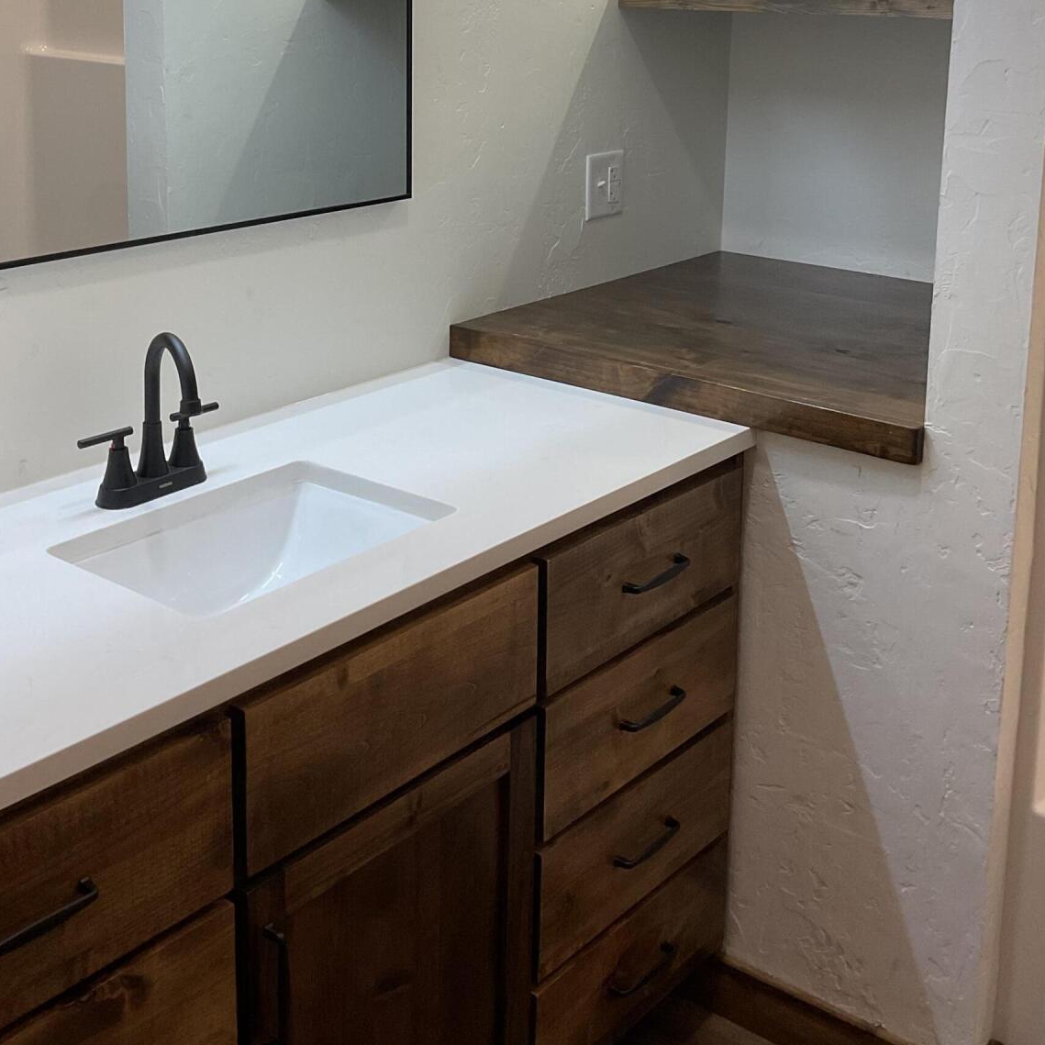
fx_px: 1537
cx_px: 443
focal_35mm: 45
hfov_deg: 37.5
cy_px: 213
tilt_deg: -9.3
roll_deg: -0.8
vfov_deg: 36.3
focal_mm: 3
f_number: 1.8
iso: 64
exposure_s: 1/120
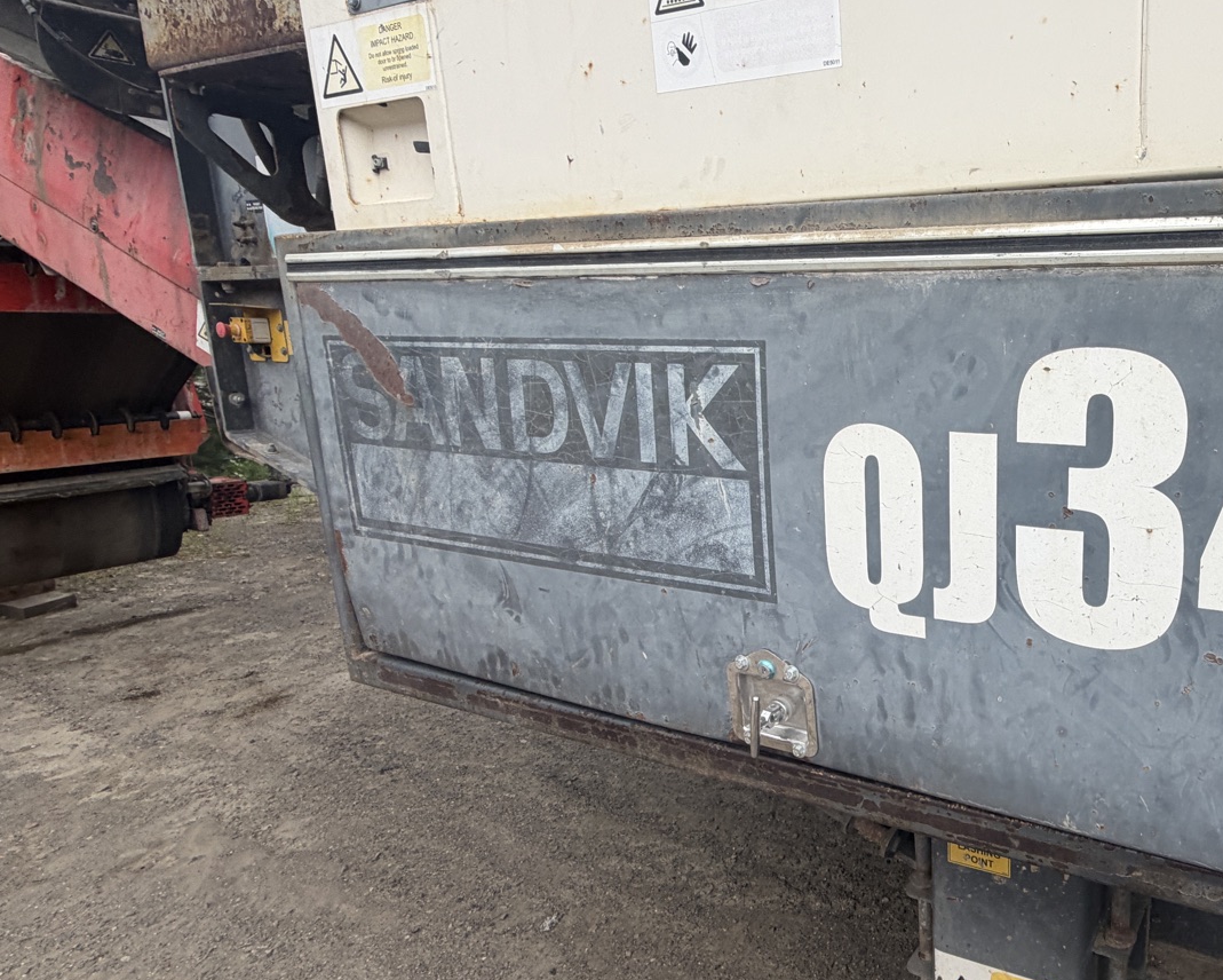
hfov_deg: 65.5
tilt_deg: -9.6
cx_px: 993
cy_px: 496
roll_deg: -0.3
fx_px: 833
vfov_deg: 60.9
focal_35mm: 23
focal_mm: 2.22
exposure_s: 1/163
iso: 40
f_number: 2.2
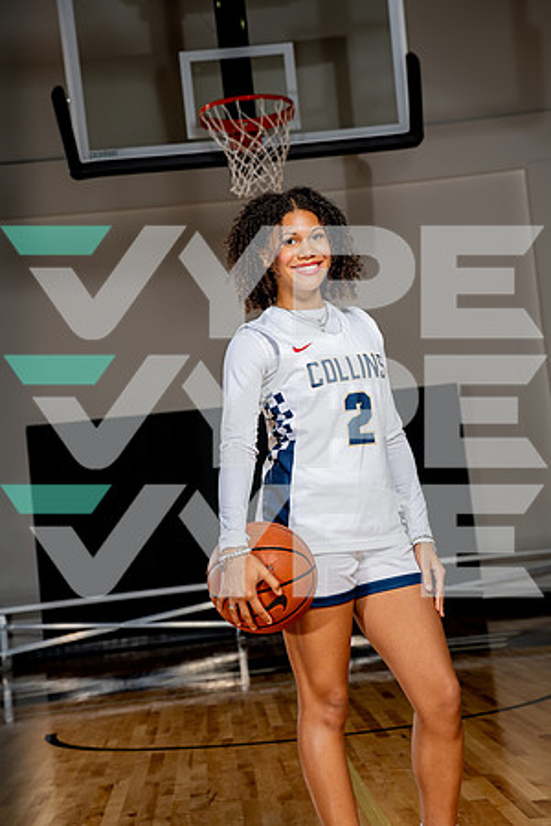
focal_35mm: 70
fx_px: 1607
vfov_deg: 28.8
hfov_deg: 19.5
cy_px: 413
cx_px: 276
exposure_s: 1/250
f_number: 5.6
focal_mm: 70
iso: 200
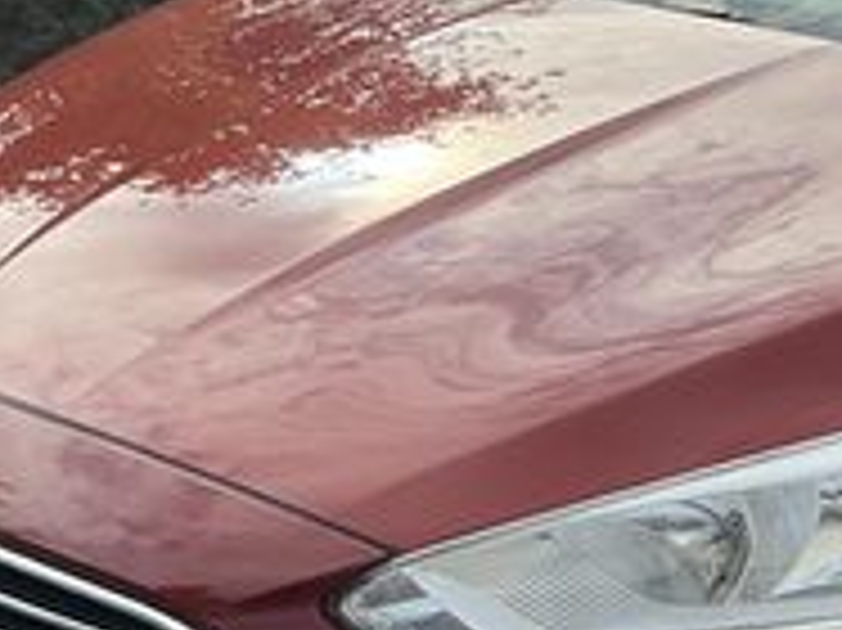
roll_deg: -0.8
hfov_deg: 15.3
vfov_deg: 12.3
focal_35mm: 120
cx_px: 1216
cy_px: 450
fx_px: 2917
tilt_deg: -12.1
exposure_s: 1/1055
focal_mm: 3
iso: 25
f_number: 1.8
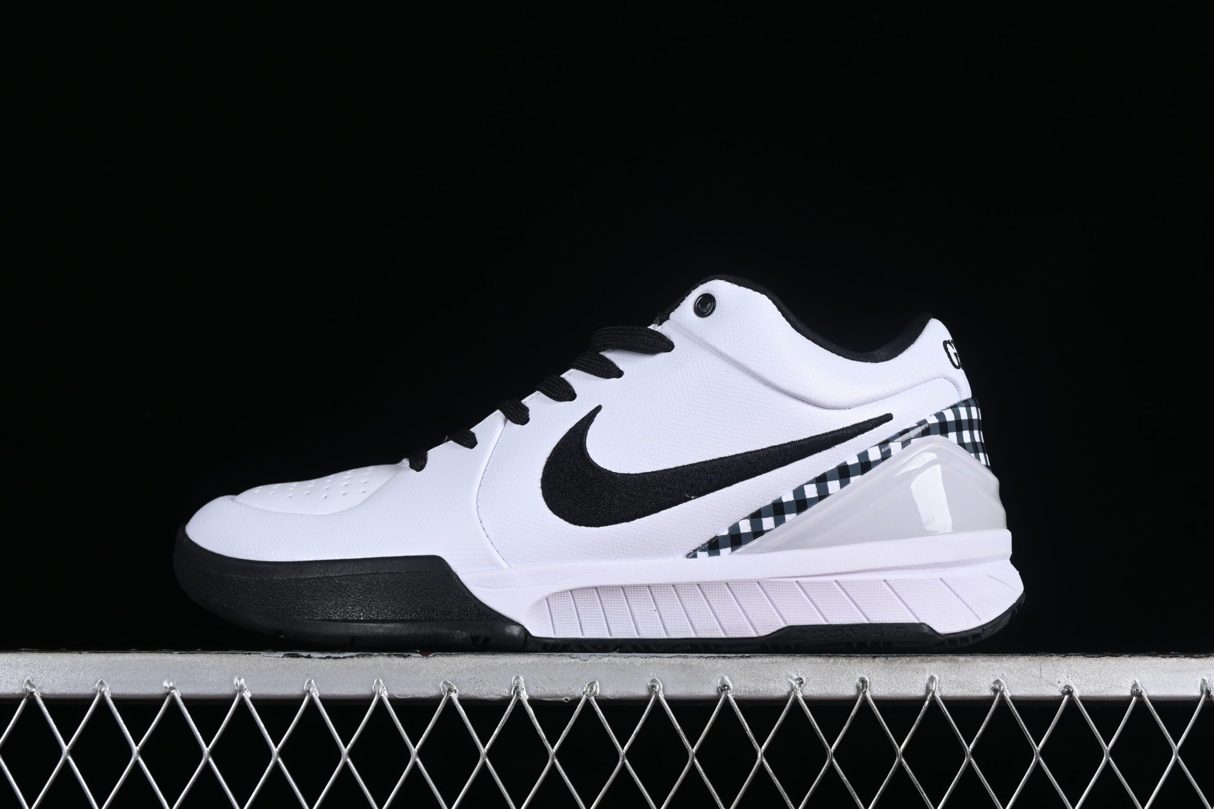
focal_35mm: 75
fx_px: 2529
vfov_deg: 18.2
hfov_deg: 27.0
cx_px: 607
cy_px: 404
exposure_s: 1/80
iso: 160
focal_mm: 50
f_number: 8
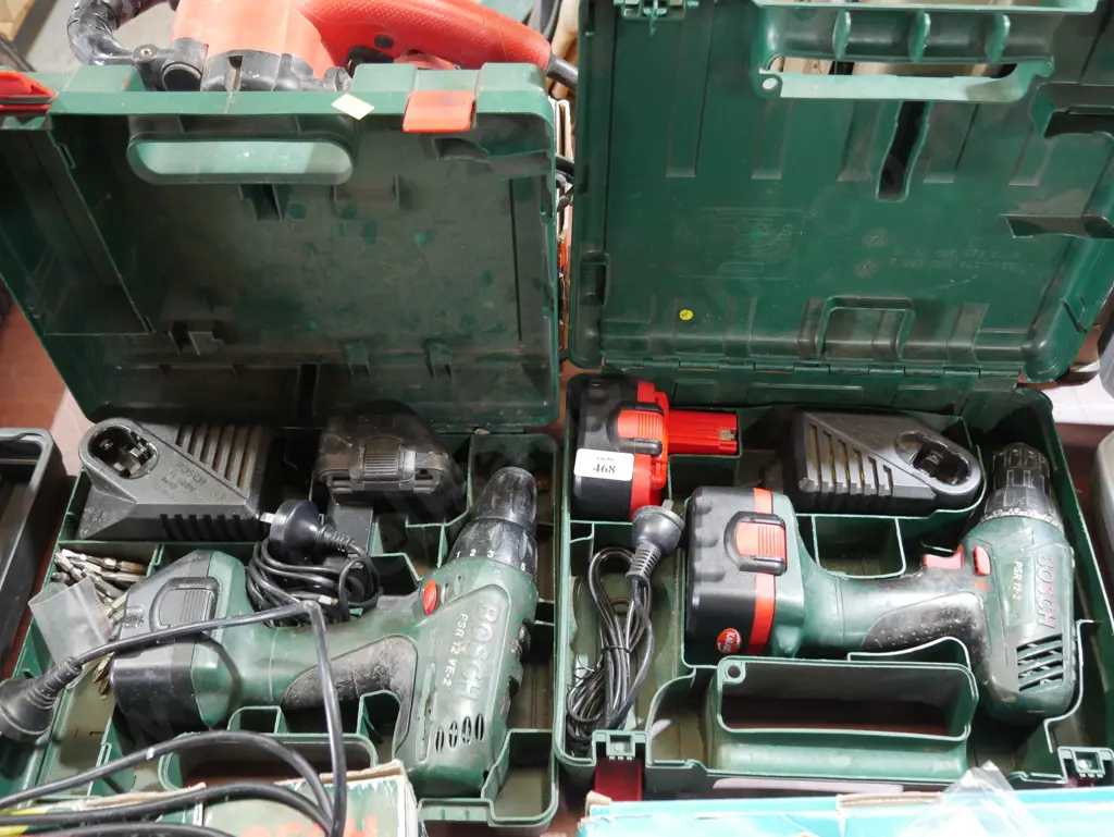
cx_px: 557
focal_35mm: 32
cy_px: 418
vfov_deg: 44.2
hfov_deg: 56.8
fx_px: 1030
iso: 2000
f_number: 3.6
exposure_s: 1/60
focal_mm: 16
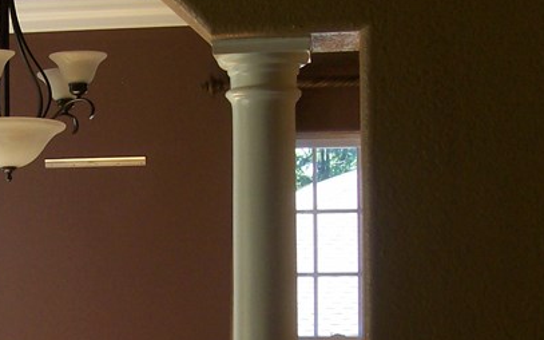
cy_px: 376
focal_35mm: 96
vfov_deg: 13.3
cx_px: 4
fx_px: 1423
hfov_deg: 20.9
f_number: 2.7
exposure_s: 1/105
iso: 80
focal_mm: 6
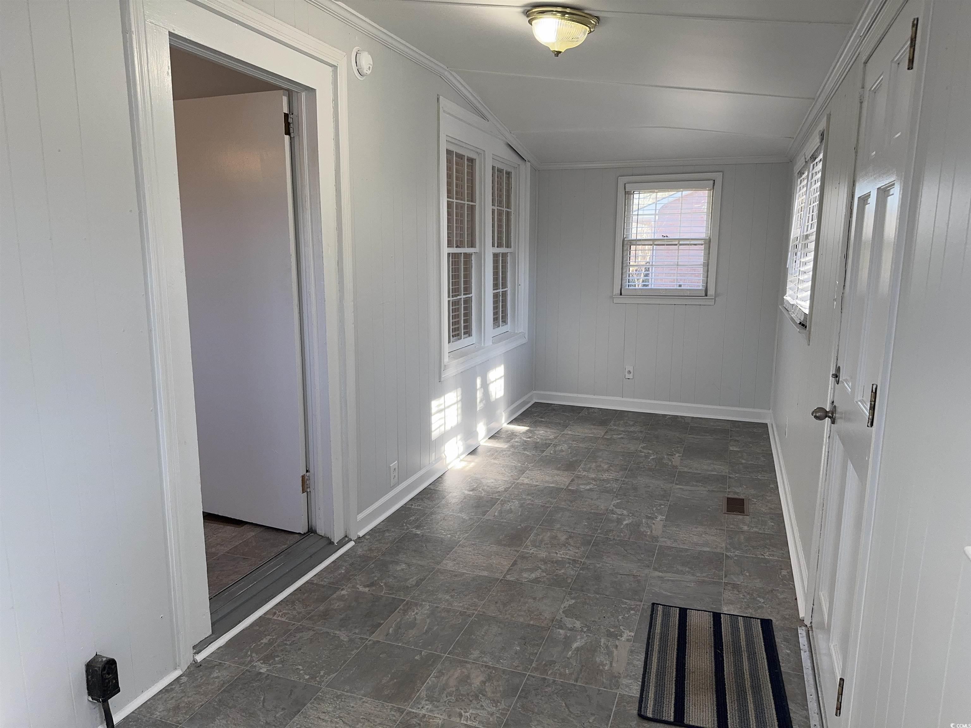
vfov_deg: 56.8
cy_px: 364
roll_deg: -0.2
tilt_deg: -10.4
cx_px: 486
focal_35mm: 24
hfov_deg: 71.6
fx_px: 673
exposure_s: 1/163
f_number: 1.78
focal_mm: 6.76
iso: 80
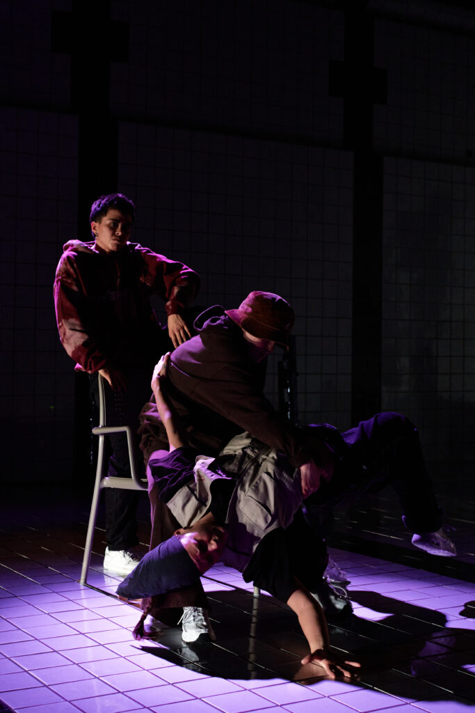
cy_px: 356
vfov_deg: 37.8
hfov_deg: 25.8
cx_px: 238
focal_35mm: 52
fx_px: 1039
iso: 2000
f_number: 3.2
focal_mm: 35
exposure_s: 1/160
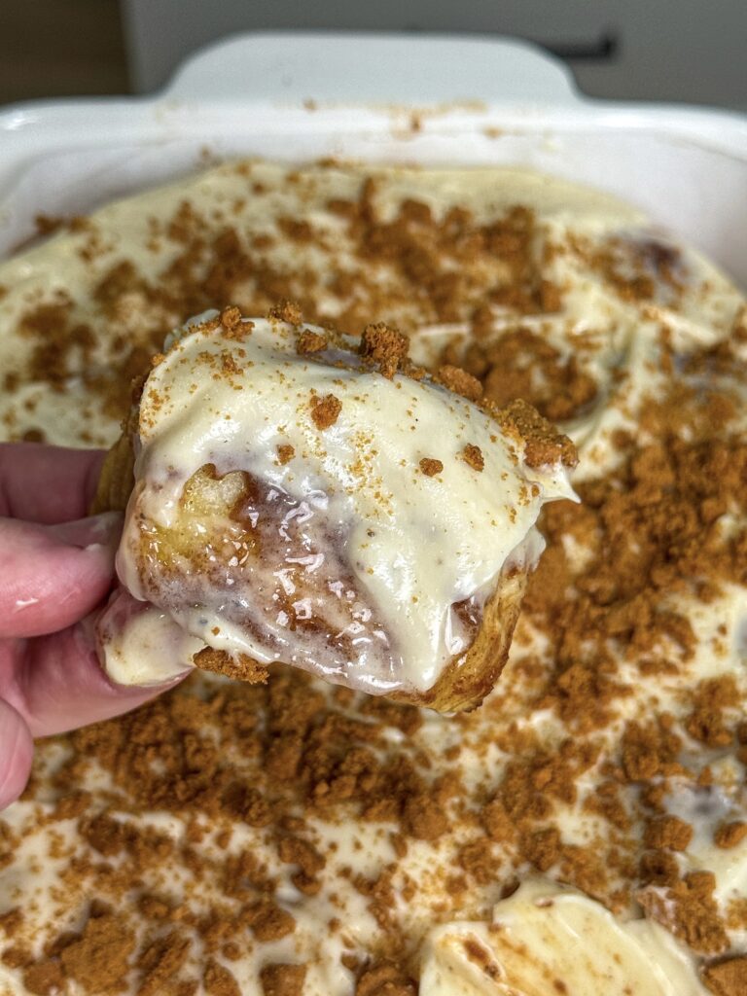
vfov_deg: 39.7
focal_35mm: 48
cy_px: 498
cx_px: 374
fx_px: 1381
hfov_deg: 30.3
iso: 64
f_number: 1.8
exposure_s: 1/280
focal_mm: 6.76
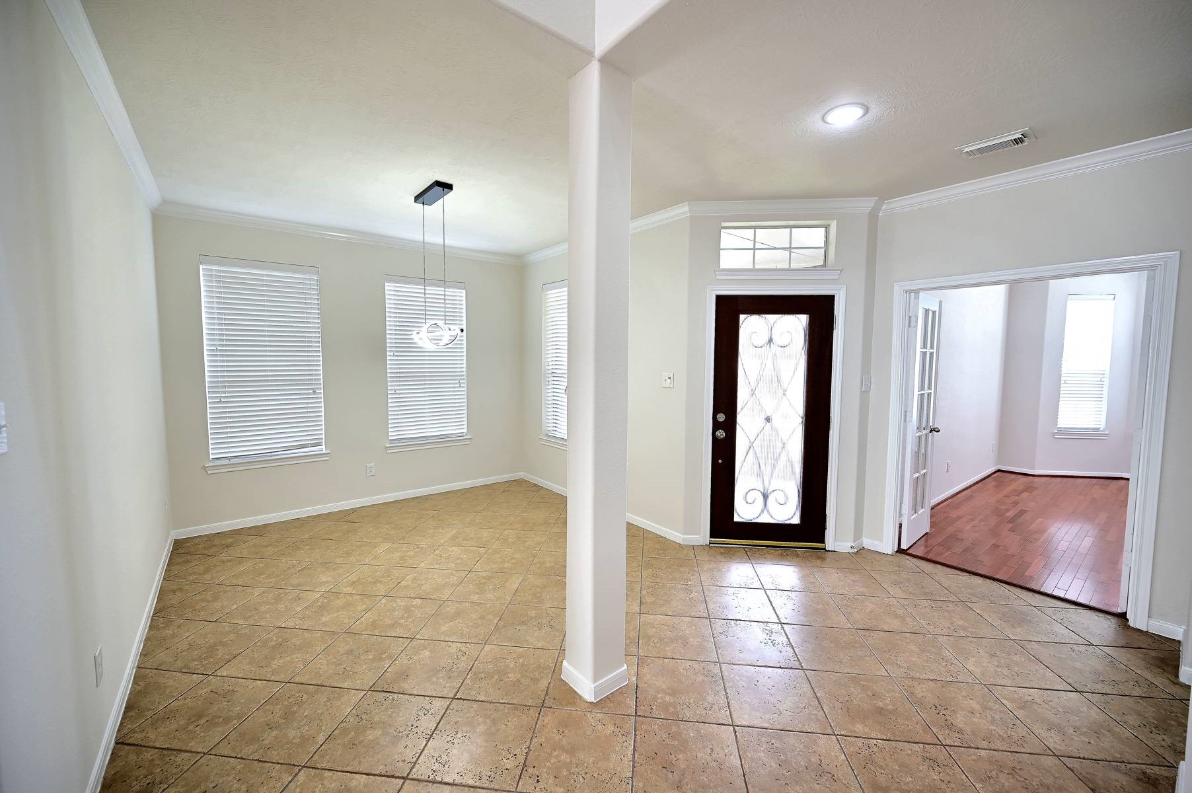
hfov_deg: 104.3
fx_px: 463
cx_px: 596
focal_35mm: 14
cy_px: 396
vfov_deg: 81.1
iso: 400
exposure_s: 1/30
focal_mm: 14
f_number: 4
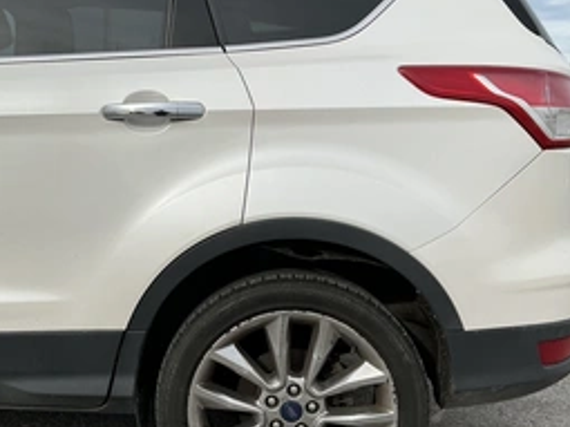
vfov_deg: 32.7
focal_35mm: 44
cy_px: 273
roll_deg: -1.4
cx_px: 215
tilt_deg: -10.5
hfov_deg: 42.6
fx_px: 724
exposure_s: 1/1848
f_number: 1.8
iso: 25
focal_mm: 3
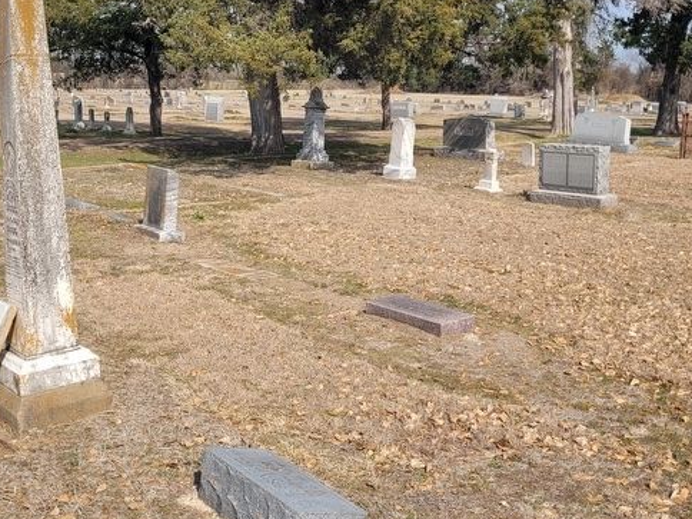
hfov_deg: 43.8
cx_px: 307
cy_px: 186
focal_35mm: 43
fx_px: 860
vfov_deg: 33.4
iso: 40
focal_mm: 5.4
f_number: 1.8
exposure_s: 1/2271
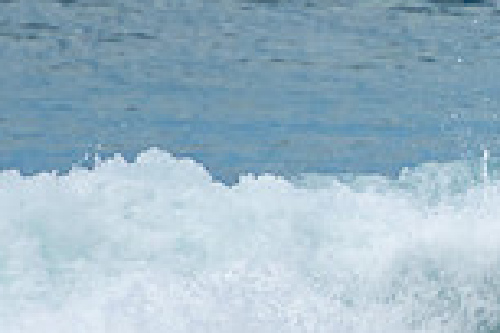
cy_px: 198
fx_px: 31511
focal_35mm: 2269
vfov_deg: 0.6
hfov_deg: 0.9
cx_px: 889
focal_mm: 400
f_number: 5.6
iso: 250
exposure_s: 1/1250
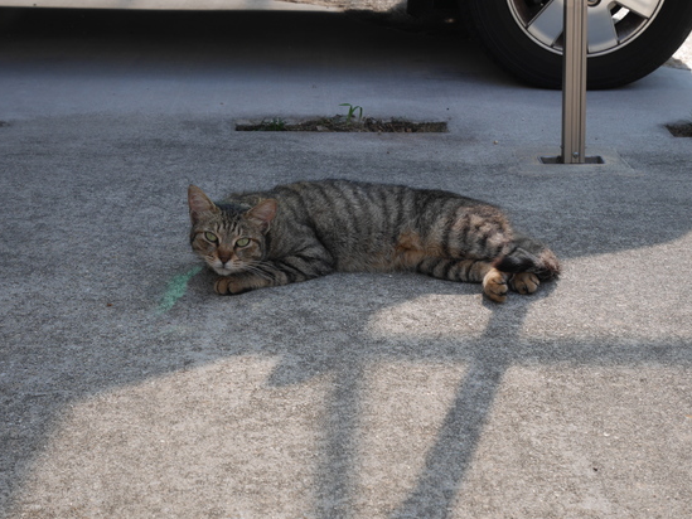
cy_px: 274
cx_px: 342
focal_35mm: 70
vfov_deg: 21.0
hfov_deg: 27.8
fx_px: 1400
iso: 200
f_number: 6.3
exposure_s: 1/200
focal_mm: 32
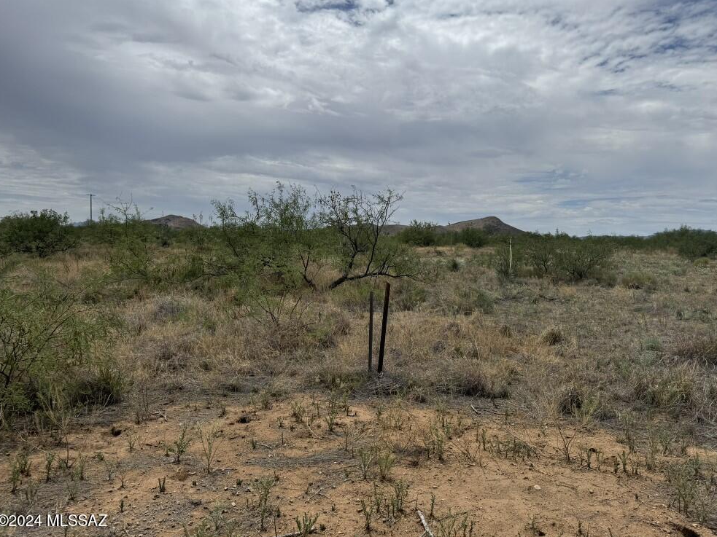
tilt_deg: -0.9
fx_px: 518
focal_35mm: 25
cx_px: 366
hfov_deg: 69.4
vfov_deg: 54.9
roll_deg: -1.9
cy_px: 266
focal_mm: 6.76
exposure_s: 1/10417
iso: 80
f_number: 1.78
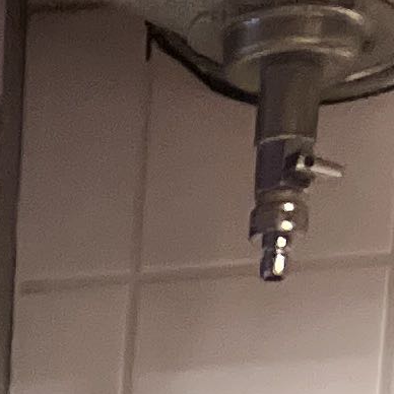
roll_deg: +1.1
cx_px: -638
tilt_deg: -14.1
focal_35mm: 239
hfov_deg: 6.8
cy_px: 2046
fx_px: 3078
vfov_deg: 5.4
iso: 400
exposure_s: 1/50
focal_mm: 5.7
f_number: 1.5
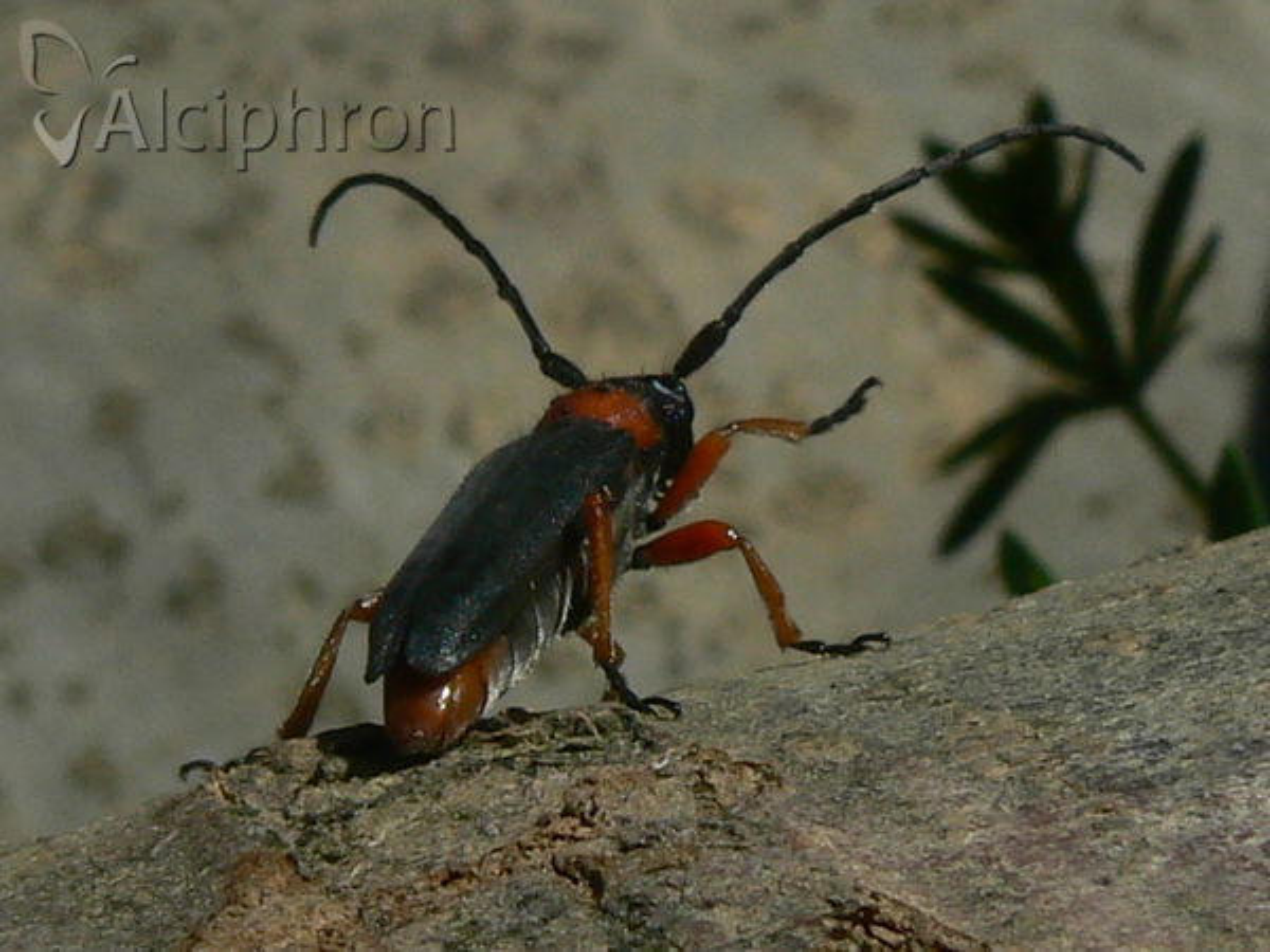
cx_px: 635
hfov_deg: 51.4
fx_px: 1321
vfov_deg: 39.7
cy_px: 476
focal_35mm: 36
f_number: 8
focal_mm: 6
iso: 80
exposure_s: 1/640
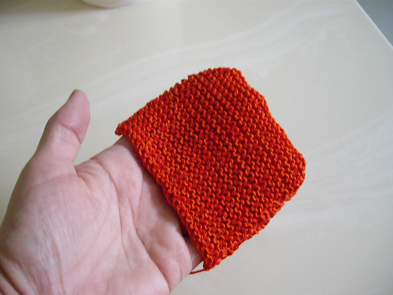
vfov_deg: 37.7
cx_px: 196
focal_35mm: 38
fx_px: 431
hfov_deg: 49.0
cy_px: 148
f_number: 2.8
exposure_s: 1/8
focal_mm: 7.9
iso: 400
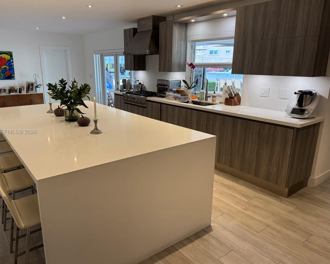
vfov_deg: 54.9
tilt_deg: -15.6
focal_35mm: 26
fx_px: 254
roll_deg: +0.0
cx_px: 148
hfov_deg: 65.9
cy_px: 132
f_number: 1.78
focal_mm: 6.76
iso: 200
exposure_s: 1/120
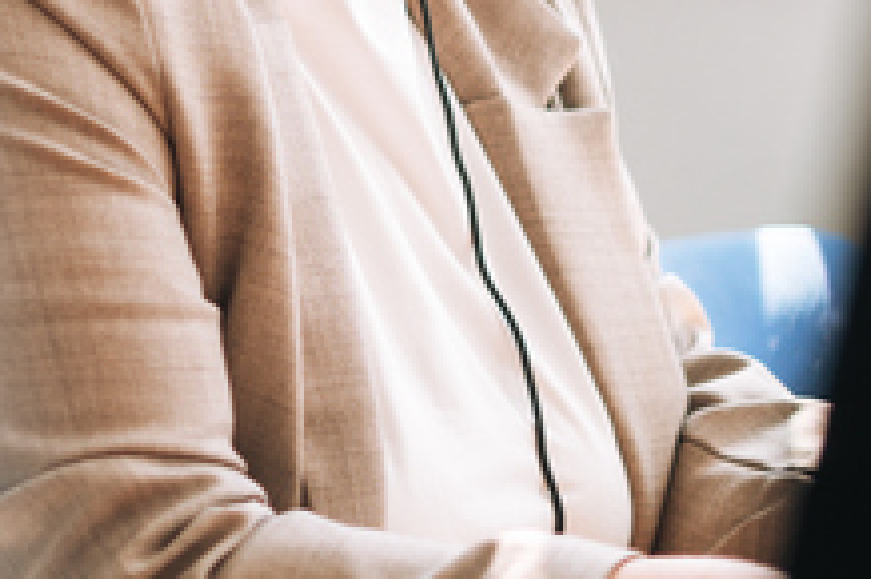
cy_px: -6
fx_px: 4013
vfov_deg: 8.2
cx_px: -152
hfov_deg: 12.1
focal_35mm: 166
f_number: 2
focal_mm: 50
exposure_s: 1/400
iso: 125
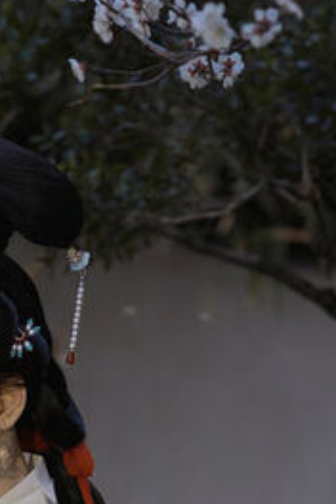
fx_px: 7111
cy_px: 440
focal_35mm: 508
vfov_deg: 4.1
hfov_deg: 2.7
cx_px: 273
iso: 160
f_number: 2.5
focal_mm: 85
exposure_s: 1/160
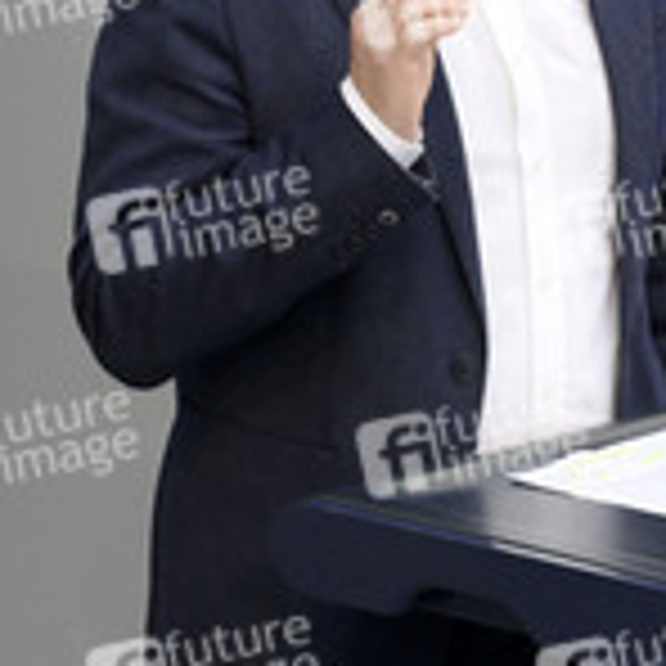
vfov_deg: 1.7
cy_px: 108
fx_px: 21963
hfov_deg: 1.7
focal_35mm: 1009
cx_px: 533
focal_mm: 390
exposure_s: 1/400
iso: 8000
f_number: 5.6
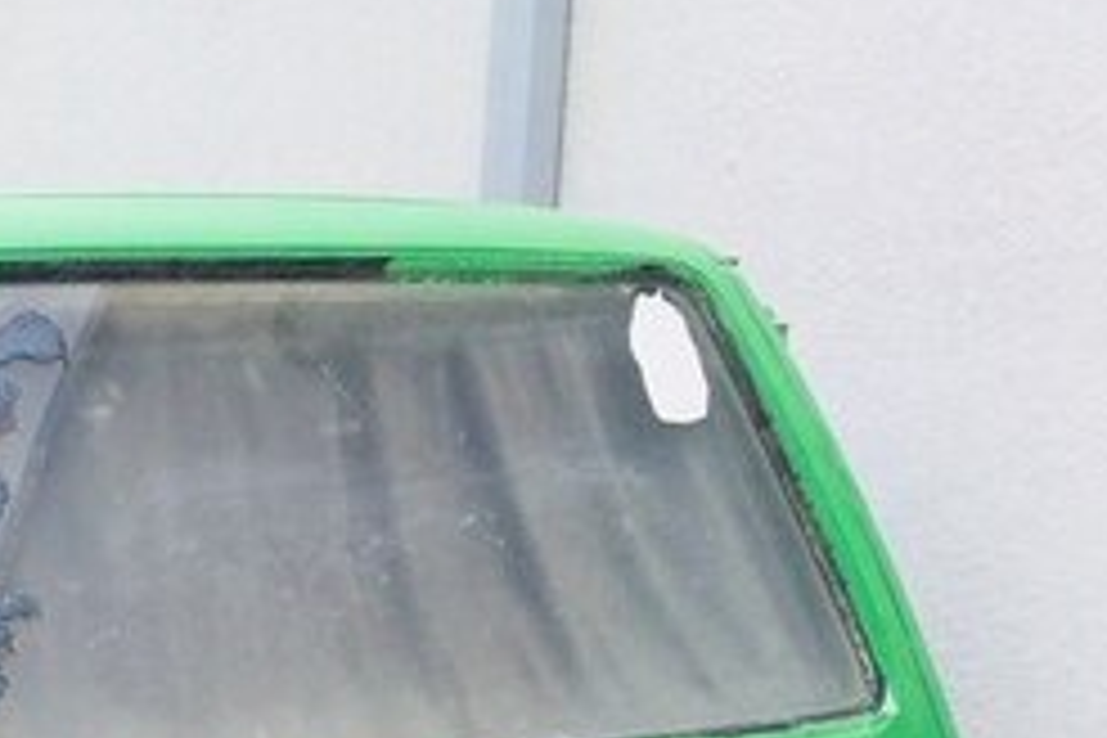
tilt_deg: -11.5
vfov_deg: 16.0
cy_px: 970
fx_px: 2491
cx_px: -184
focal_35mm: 81
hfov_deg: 23.2
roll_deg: -2.6
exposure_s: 1/414
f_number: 2.2
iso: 32
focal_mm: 4.15
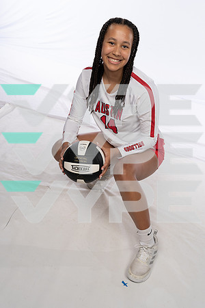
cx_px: 102
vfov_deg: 51.9
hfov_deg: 35.9
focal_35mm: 37
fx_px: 316
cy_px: 154
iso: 250
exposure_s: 1/250
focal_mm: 37
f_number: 7.1
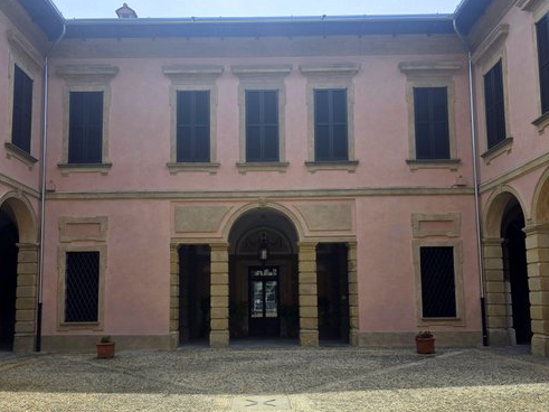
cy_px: 256
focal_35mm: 30
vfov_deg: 46.4
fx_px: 476
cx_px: 257
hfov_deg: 59.9
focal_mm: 6.3
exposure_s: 1/4766
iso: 80
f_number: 1.7
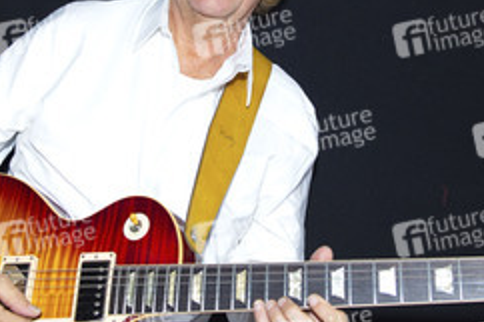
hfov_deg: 36.8
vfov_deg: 24.8
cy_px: 84
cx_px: 270
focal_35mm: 54
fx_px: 725
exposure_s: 1/125
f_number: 4
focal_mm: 29
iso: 800
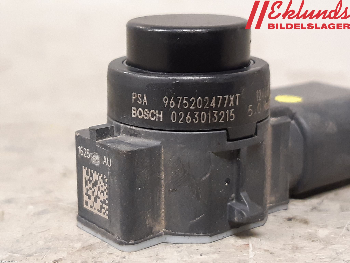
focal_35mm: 26
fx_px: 263
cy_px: 132
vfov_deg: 53.1
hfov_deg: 67.3
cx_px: 175
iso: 200
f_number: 1.7
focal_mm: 3.93
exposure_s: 1/25
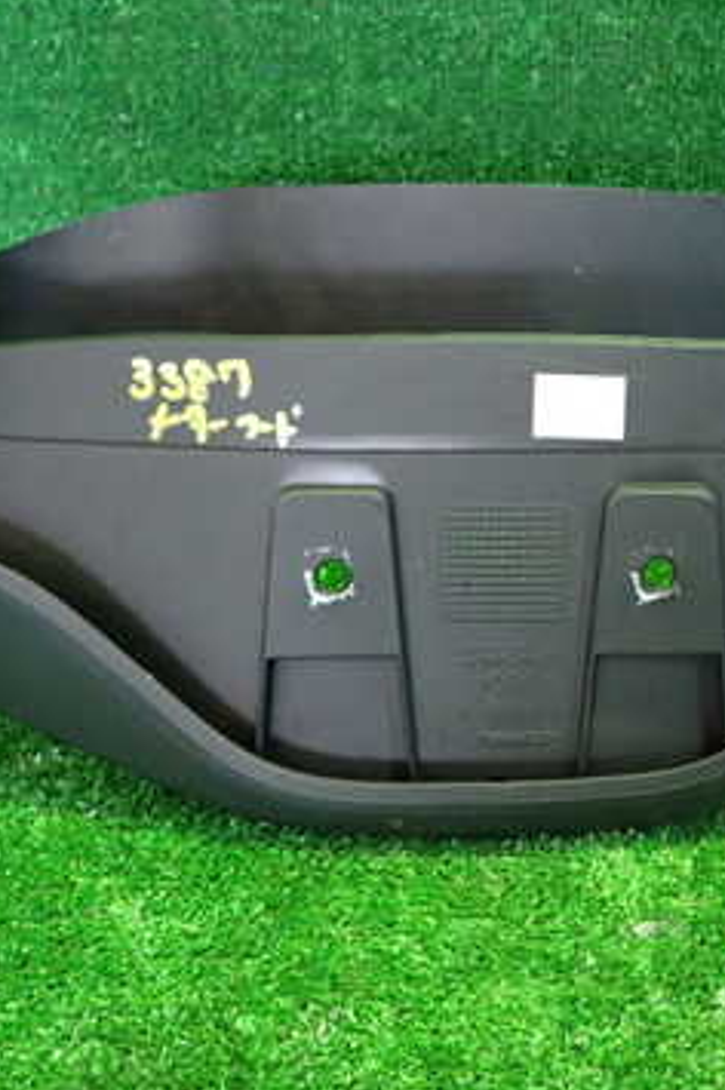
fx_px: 1332
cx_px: 611
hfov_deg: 29.5
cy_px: 411
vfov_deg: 44.2
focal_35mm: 44
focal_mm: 4.5
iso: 800
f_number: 2
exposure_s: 1/25
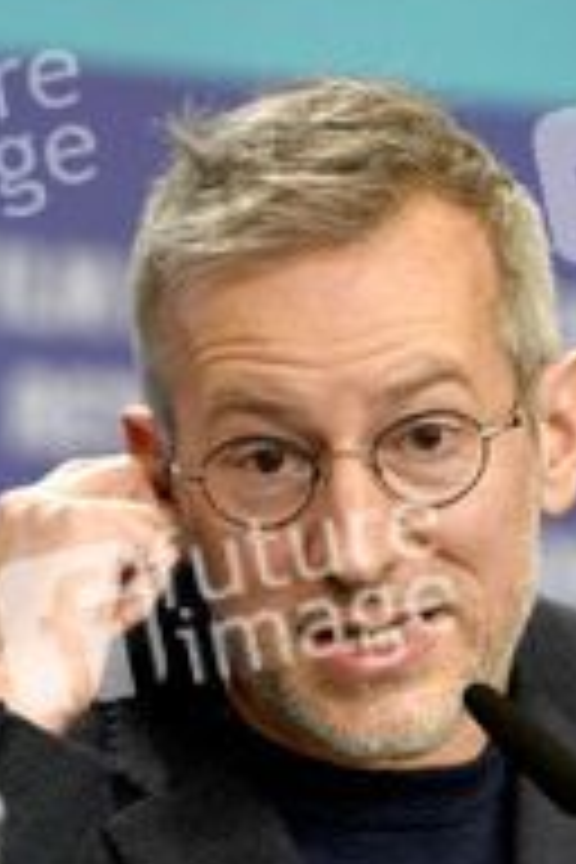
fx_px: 9983
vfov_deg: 4.9
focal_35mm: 416
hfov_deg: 3.3
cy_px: 832
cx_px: 356
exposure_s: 1/250
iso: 1000
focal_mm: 200
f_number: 3.5
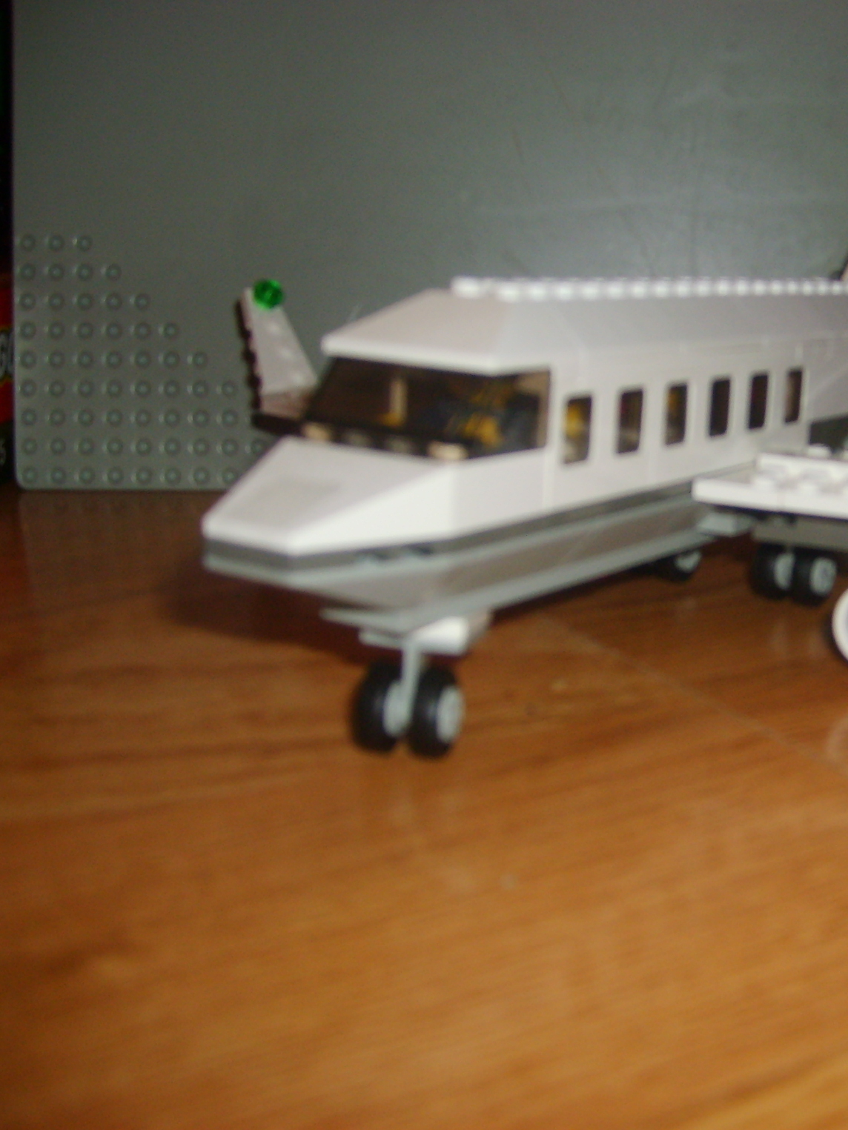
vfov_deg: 40.4
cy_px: 563
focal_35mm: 47
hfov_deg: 29.8
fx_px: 1535
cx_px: 735
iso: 100
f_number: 2.8
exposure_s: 1/45
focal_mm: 5.8
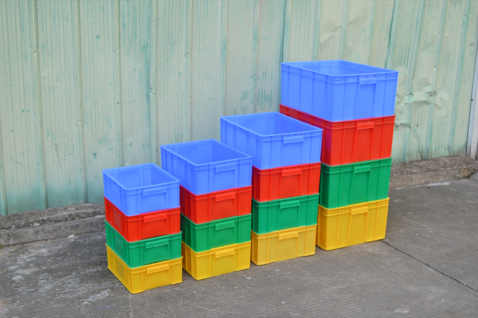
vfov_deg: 28.0
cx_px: 239
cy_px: 159
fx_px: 637
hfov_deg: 41.1
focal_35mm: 48
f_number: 5.6
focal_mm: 32
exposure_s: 1/125
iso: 110
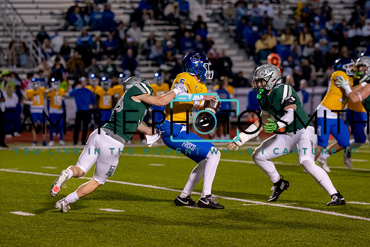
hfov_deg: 10.5
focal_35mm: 195
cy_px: 91
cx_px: 190
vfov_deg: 7.0
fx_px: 2005
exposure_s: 1/1000
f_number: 2.8
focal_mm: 129
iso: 3200
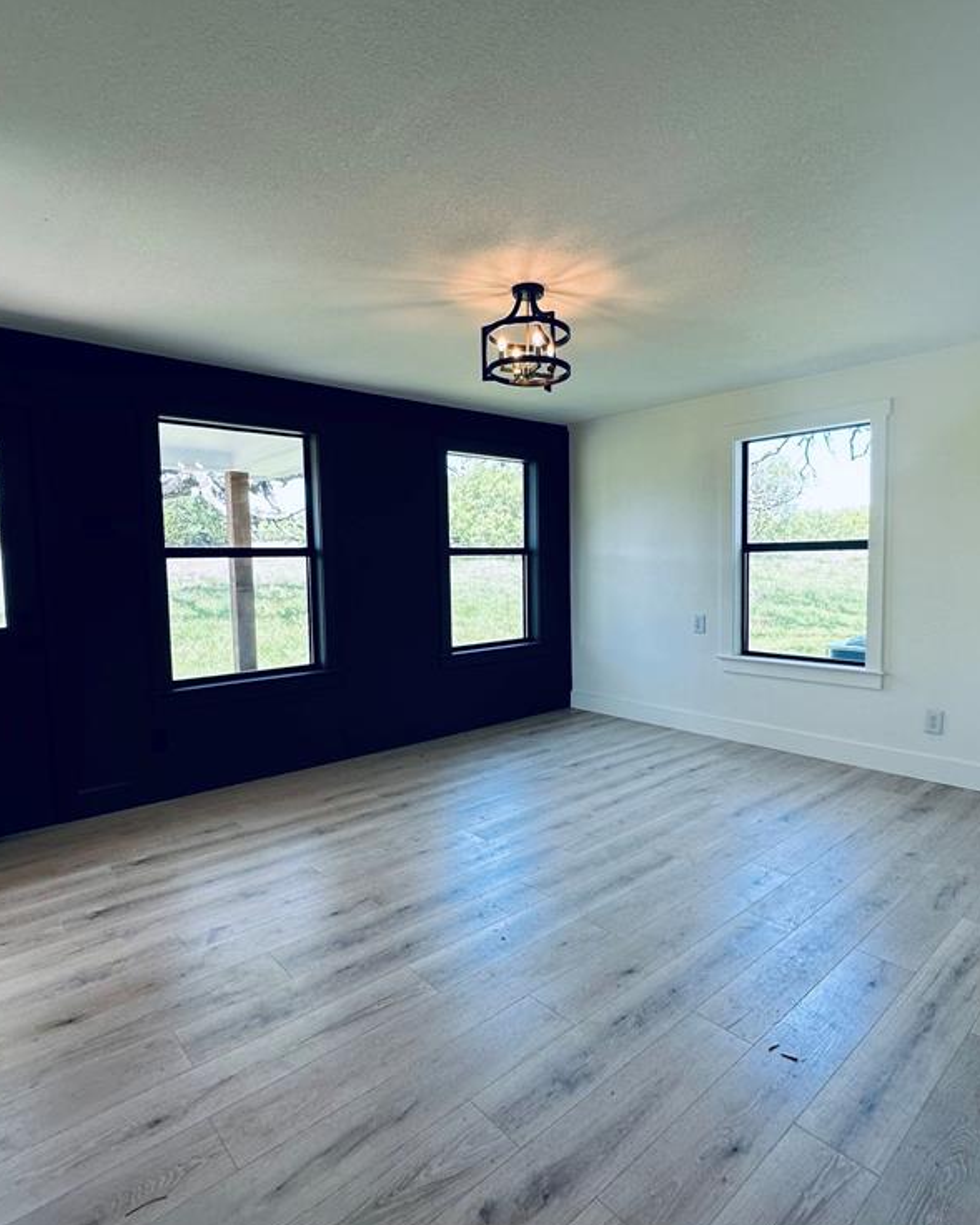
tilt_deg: -3.1
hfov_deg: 70.7
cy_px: 609
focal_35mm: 19
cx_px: 537
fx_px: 689
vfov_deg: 83.3
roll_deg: +0.9
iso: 50
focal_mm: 2.22
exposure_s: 1/120
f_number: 2.2
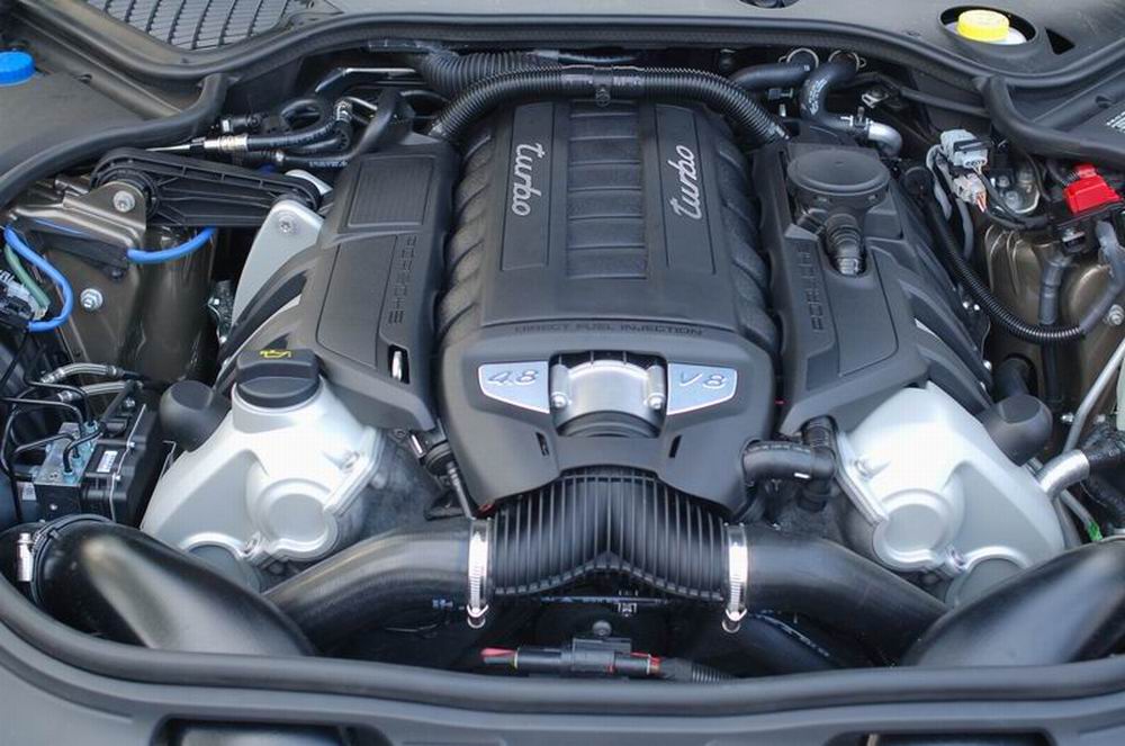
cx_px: 562
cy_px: 373
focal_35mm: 52
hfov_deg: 37.9
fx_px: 1638
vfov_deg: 25.7
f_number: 4
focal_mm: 35
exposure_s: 1/125
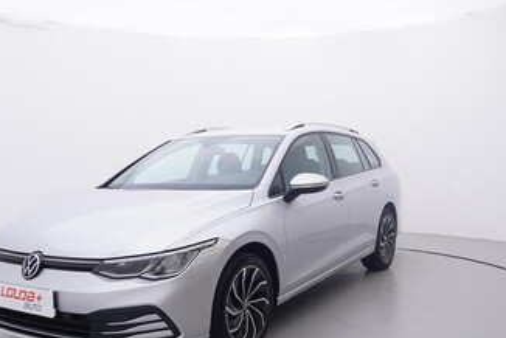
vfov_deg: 35.0
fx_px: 532
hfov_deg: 50.8
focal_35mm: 38
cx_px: 265
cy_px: 218
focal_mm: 15
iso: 200
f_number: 5
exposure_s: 1/80
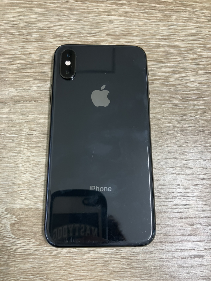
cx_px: 106
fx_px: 228
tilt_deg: -75.2
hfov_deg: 49.7
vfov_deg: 63.4
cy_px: 140
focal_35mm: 28
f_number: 1.8
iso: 125
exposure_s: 1/60
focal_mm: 3.99
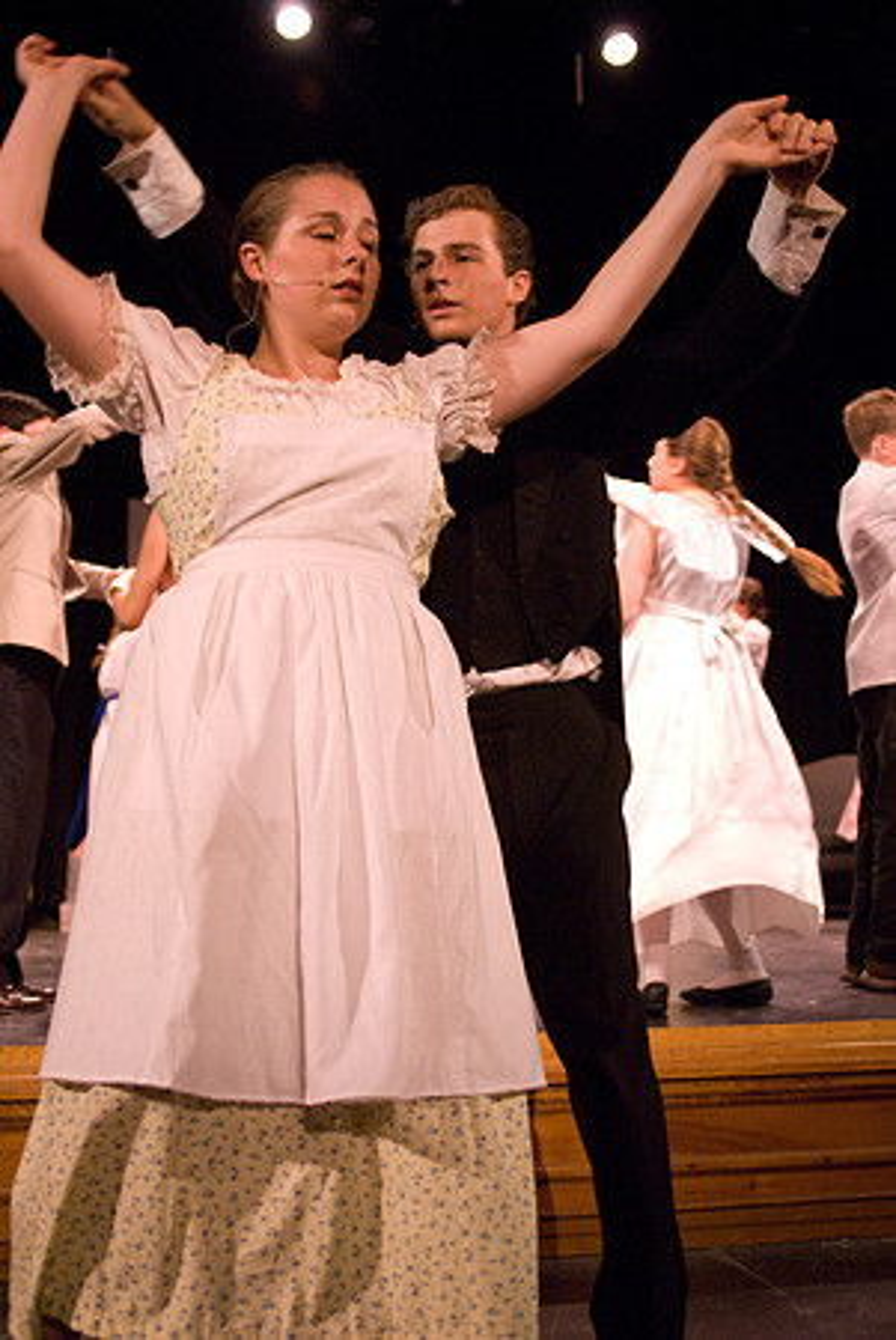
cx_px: 448
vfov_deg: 42.3
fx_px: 1732
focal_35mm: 46
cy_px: 670
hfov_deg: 29.0
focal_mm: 31
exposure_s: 1/160
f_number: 2.8
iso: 1600
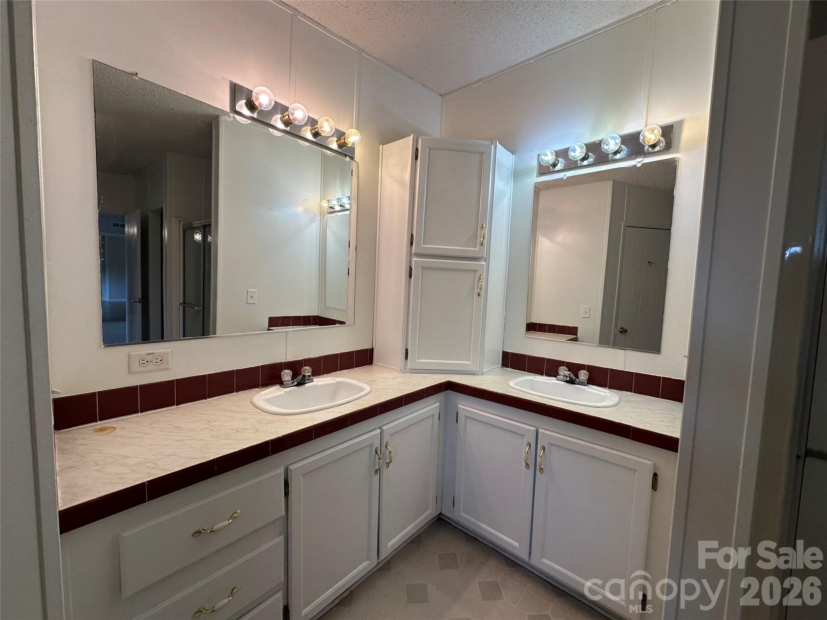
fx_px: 334
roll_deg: -2.7
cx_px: 414
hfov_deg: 102.1
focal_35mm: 14
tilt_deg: -3.7
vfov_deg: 85.7
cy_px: 310
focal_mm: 2.22
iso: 64
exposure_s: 1/120
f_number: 2.2
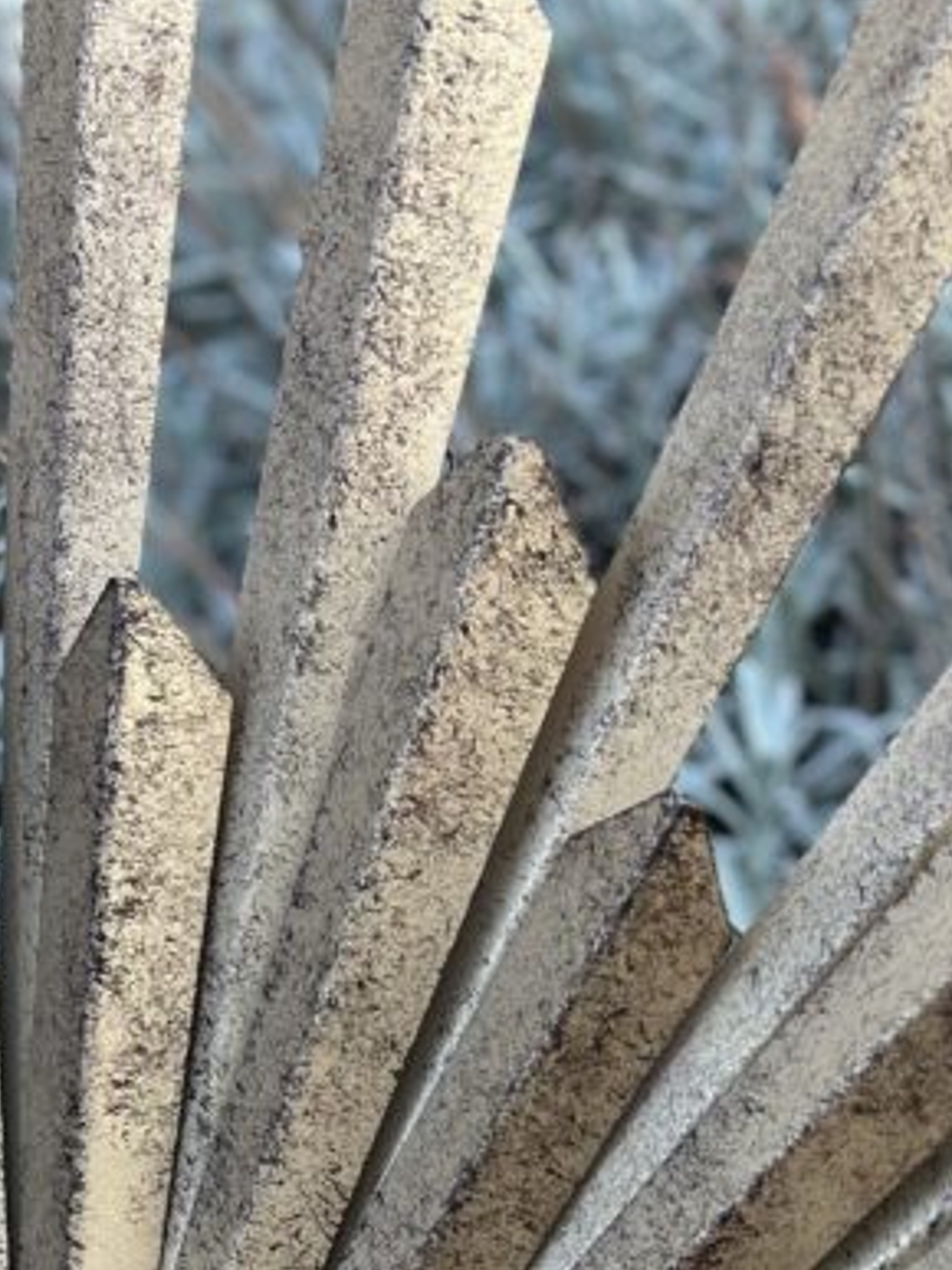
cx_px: 138
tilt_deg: -25.4
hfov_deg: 11.6
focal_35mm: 127
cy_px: 1644
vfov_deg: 14.8
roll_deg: -0.3
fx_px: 4660
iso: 80
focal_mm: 6.86
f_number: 1.78
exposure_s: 1/229
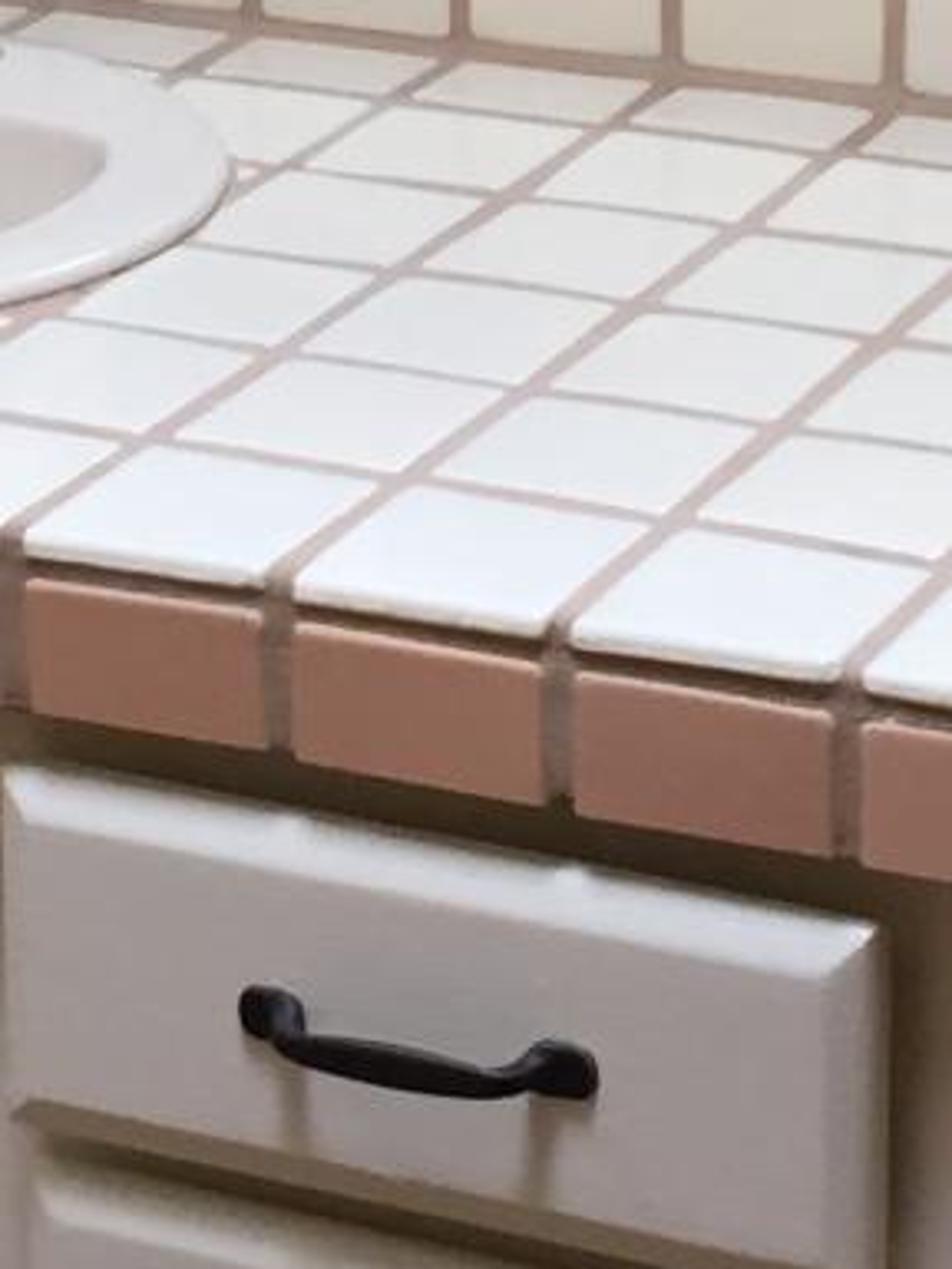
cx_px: 628
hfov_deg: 9.8
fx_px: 5537
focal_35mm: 151
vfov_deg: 12.8
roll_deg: +0.4
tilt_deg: -10.5
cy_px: -238
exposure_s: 1/30
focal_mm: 4.15
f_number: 2.2
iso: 32
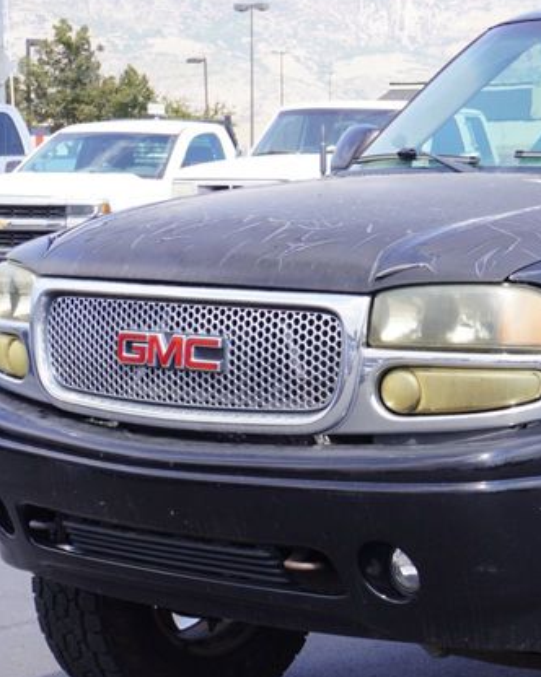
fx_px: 2365
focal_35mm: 118
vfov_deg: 16.3
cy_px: 412
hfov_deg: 12.7
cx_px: 676
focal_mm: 34
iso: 100
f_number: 7.1
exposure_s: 1/80
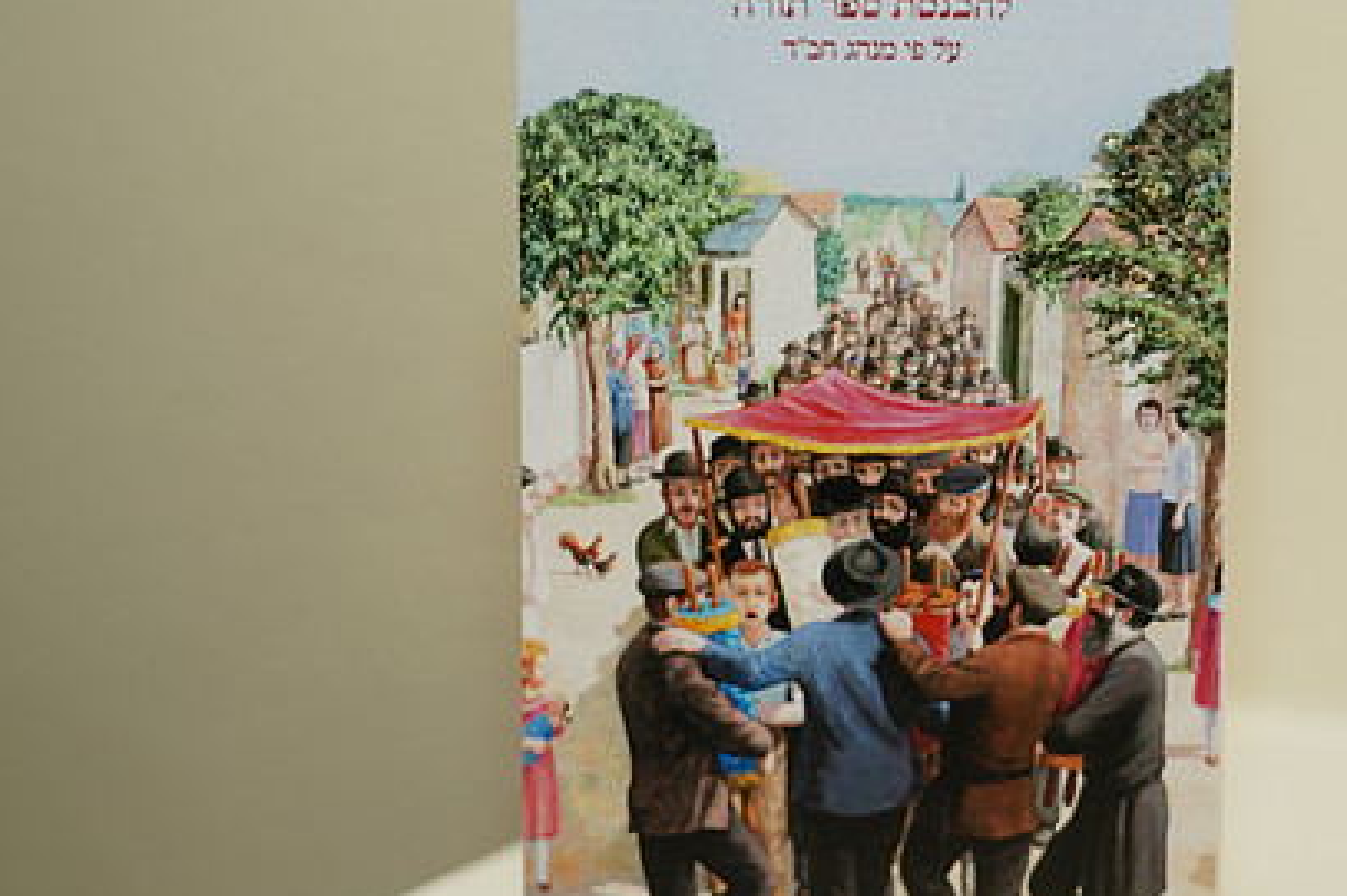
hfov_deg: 26.2
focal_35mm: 77
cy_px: 362
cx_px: 877
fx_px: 2880
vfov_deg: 17.7
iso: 250
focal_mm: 54
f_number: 5
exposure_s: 1/80
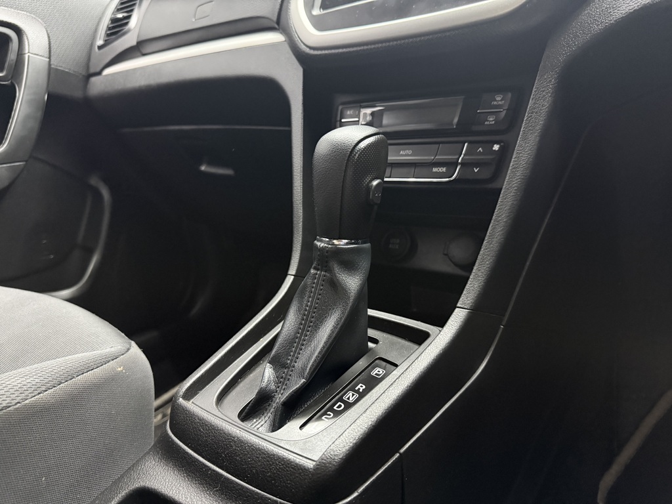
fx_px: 466
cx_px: 336
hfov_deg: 71.6
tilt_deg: -14.8
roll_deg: +4.7
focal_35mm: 24
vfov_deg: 56.8
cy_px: 252
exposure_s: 1/33
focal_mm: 6.76
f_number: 1.78
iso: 800
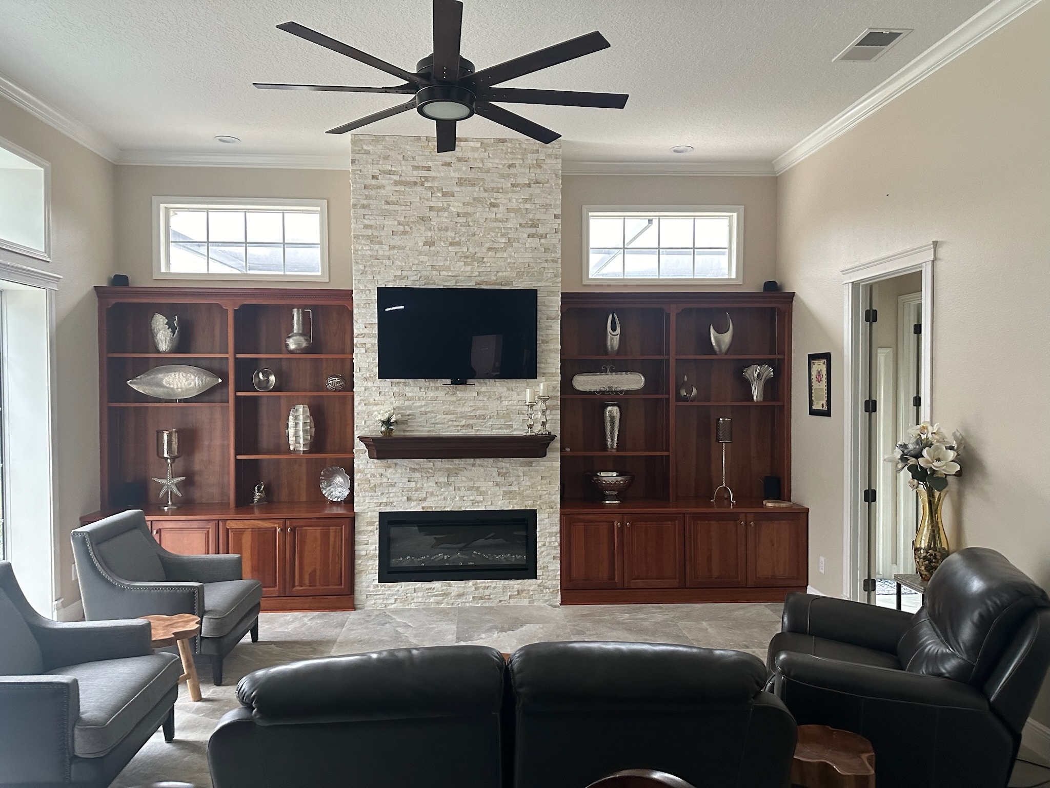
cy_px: 394
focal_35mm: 24
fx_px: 728
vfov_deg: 56.8
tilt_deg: -2.7
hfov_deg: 71.6
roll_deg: +0.1
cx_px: 525
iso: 400
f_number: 1.78
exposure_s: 1/60
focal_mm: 6.86
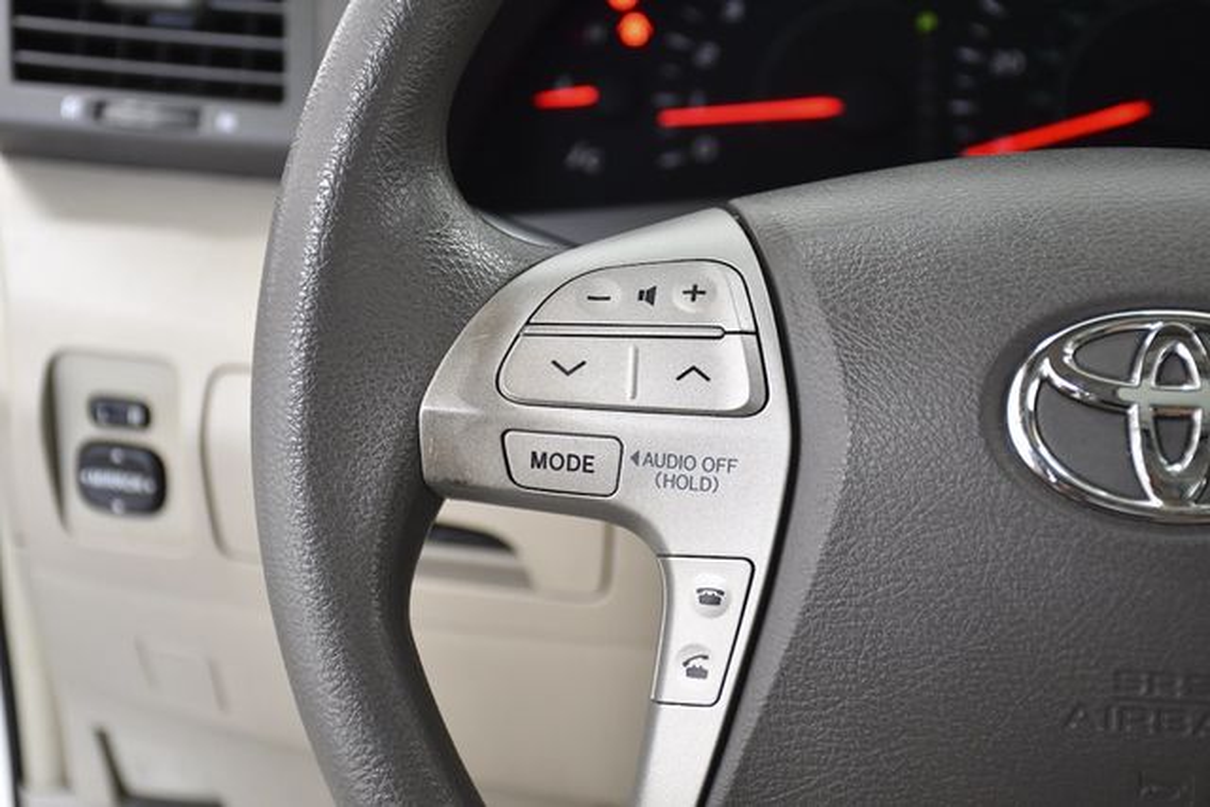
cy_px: 404
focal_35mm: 78
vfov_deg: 17.5
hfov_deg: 26.0
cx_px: 605
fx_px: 2622
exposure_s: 1/160
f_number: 4.8
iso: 1250
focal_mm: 52
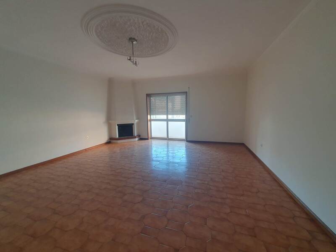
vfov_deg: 89.9
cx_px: 168
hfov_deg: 106.2
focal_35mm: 13
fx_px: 126
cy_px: 126
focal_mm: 1.8
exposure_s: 1/50
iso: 160
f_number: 2.2
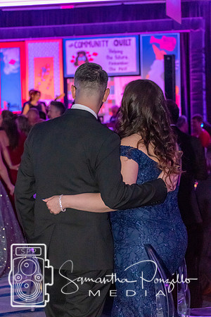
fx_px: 923
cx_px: 106
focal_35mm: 105
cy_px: 158
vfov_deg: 19.5
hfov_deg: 13.0
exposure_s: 1/60
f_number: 4.5
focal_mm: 70
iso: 6400
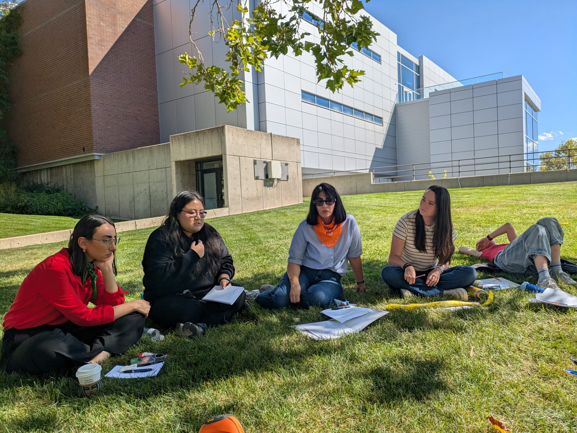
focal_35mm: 25
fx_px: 417
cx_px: 288
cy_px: 216
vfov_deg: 54.9
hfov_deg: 69.4
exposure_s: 1/1692
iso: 44
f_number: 1.89
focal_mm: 5.43
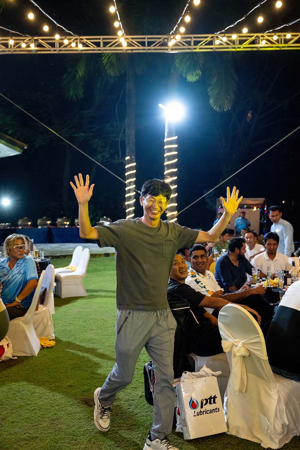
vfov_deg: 47.4
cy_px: 225
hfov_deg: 32.6
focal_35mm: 41
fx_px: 512
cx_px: 150
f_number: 4
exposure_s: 1/200
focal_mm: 41
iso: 4500
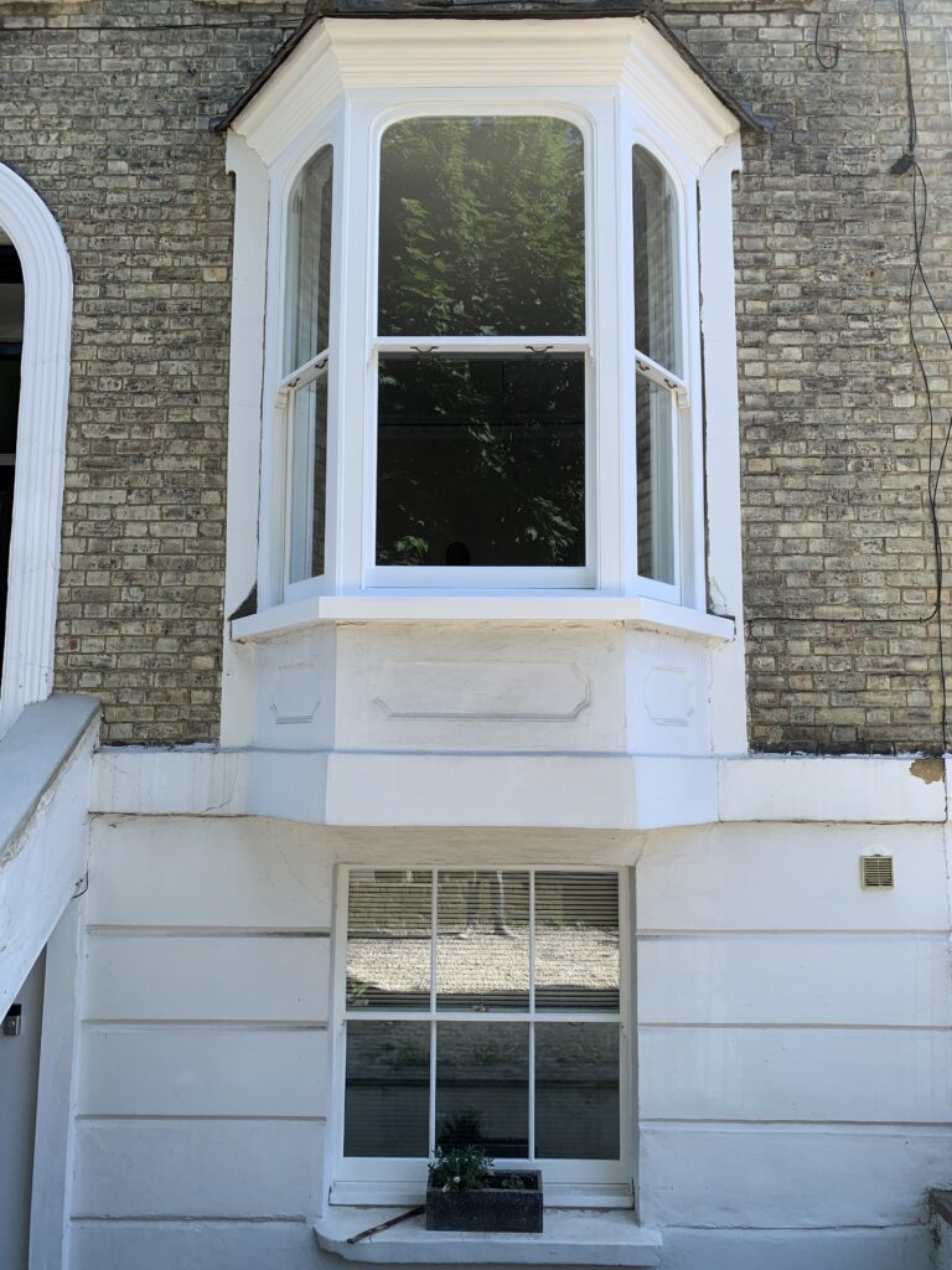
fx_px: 953
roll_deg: -0.3
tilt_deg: +7.5
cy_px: 635
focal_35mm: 26
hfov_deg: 53.1
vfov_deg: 67.3
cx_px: 476
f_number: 1.8
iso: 25
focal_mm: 4.25
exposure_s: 1/537
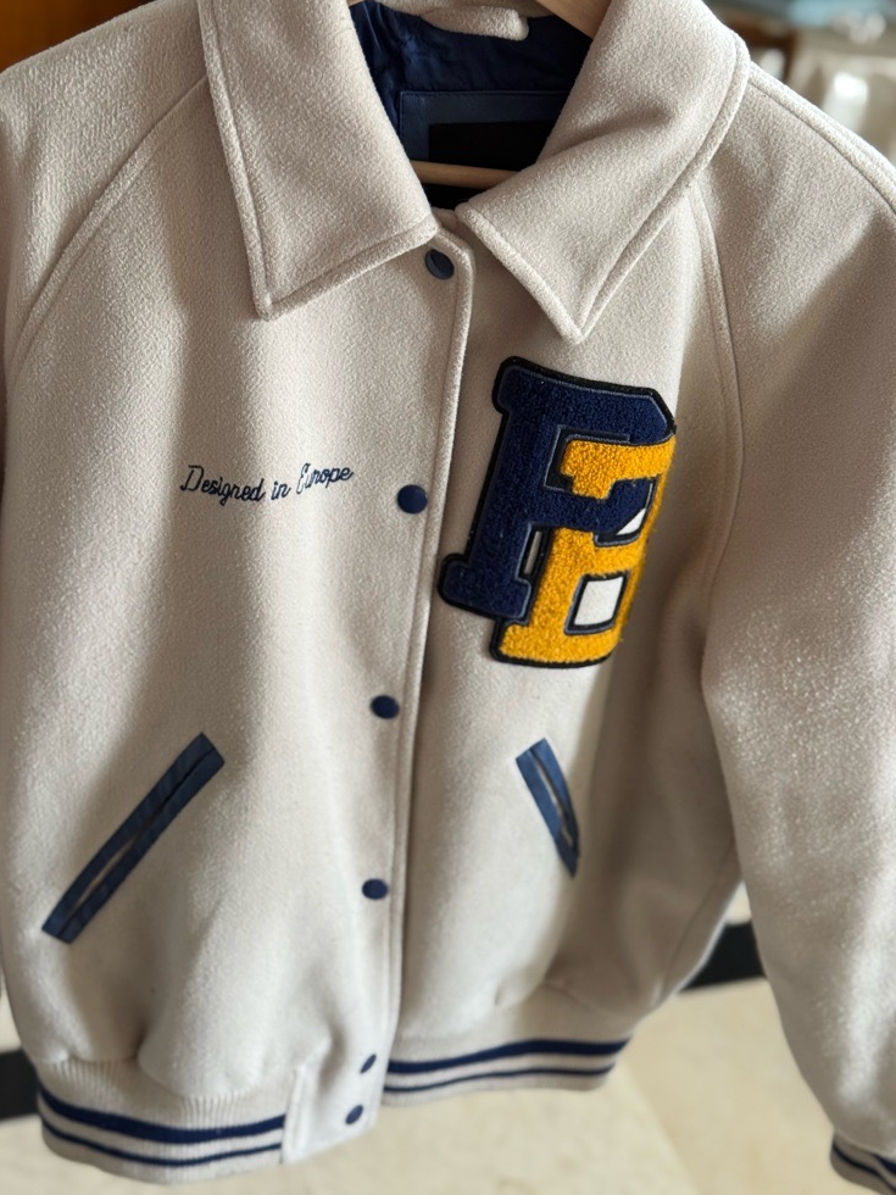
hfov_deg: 29.7
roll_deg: -8.0
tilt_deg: -28.8
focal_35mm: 49
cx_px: 440
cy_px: 601
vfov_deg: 38.9
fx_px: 1691
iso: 200
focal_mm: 6.76
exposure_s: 1/60
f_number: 1.78
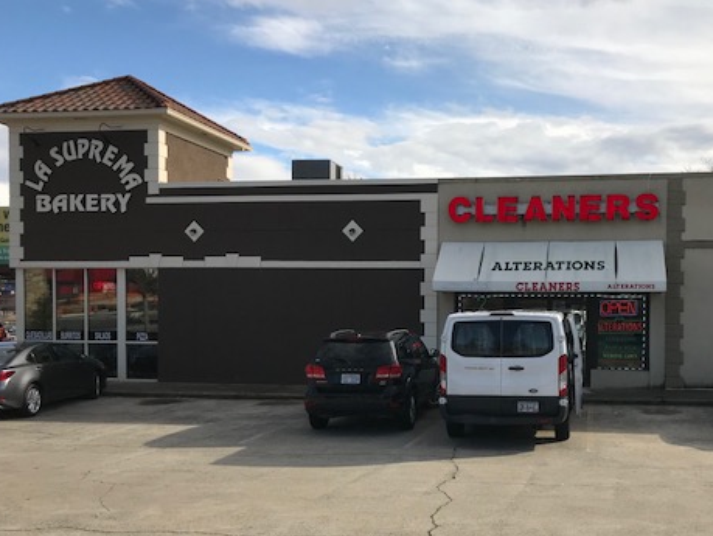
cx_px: 452
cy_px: 322
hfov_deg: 47.3
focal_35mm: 39
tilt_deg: +0.3
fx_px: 804
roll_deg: -0.6
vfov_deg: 36.7
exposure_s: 1/2519
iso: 20
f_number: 1.8
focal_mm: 3.99
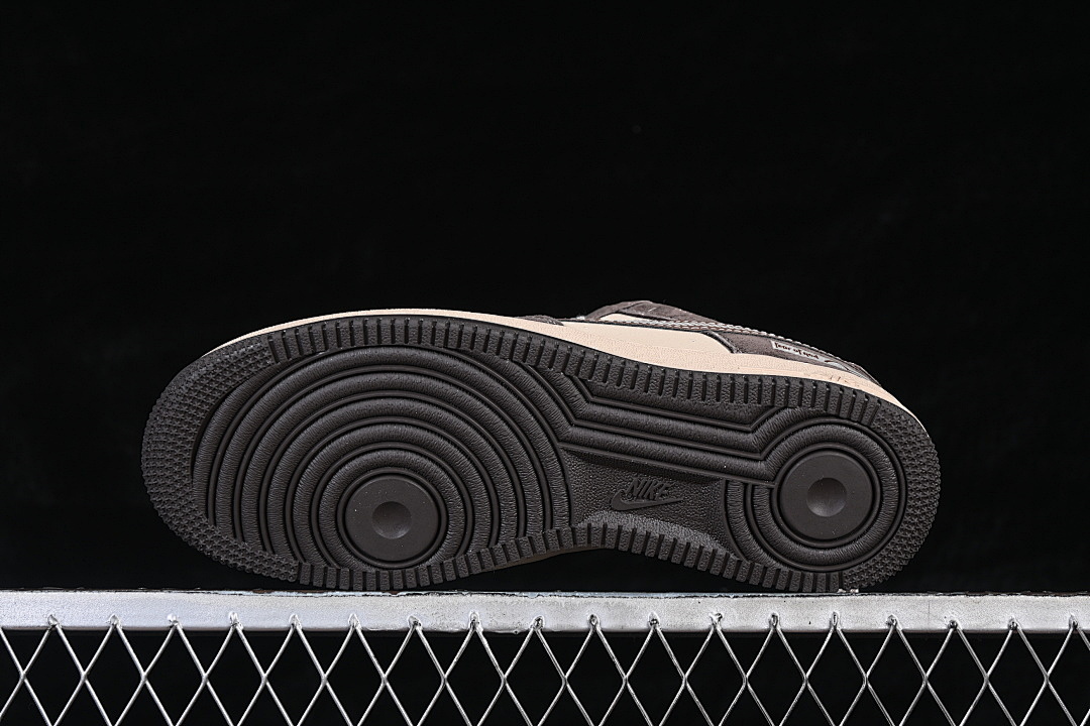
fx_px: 2271
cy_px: 363
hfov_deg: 27.0
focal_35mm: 75
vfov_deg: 18.2
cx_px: 545
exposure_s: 1/80
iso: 160
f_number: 6.3
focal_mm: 50
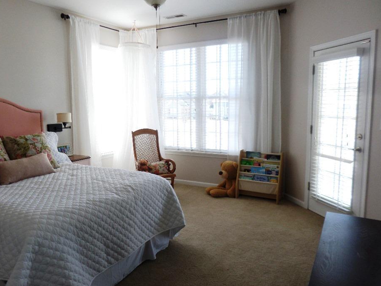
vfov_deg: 51.4
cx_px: 183
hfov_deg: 65.3
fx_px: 297
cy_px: 147
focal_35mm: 27
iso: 80
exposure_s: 1/45
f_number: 3.1
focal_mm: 4.3
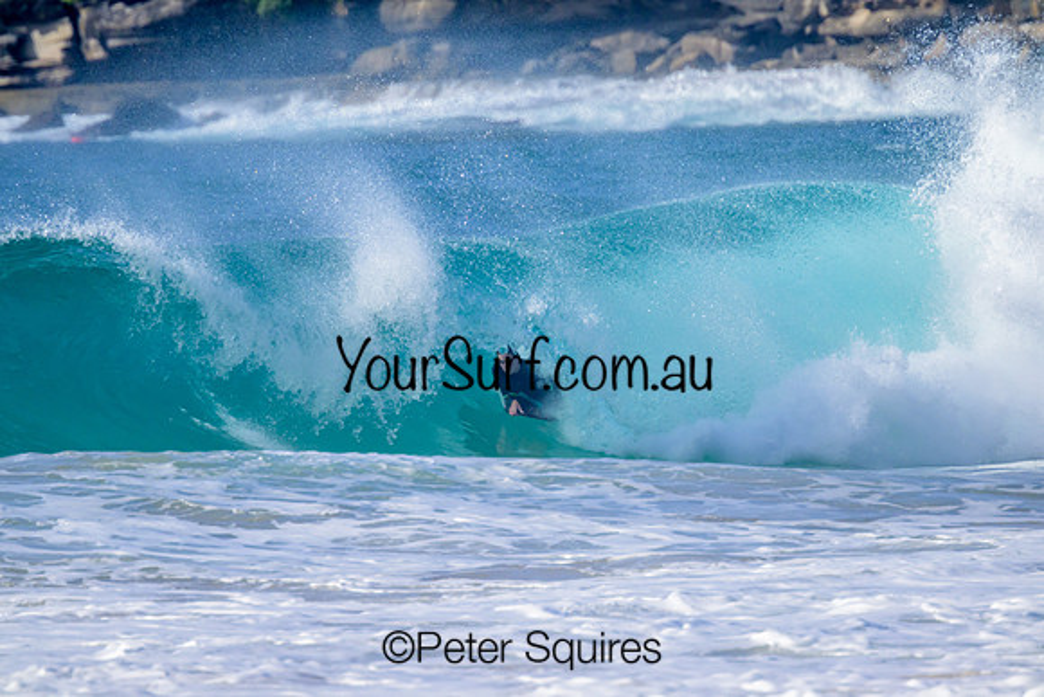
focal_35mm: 800
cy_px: 348
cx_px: 522
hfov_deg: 2.6
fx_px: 23204
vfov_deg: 1.7
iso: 900
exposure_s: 1/2000
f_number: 11
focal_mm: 800
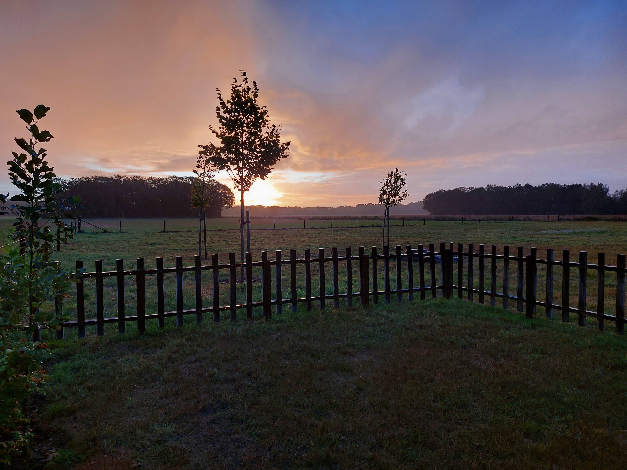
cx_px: 314
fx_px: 435
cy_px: 235
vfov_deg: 56.8
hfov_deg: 71.6
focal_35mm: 24
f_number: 1.8
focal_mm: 5.23
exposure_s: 1/60
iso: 32
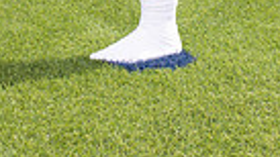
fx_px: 1024
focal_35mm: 138
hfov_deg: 15.6
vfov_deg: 8.0
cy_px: -249
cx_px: 139
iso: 125
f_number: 7.1
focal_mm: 40
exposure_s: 1/400
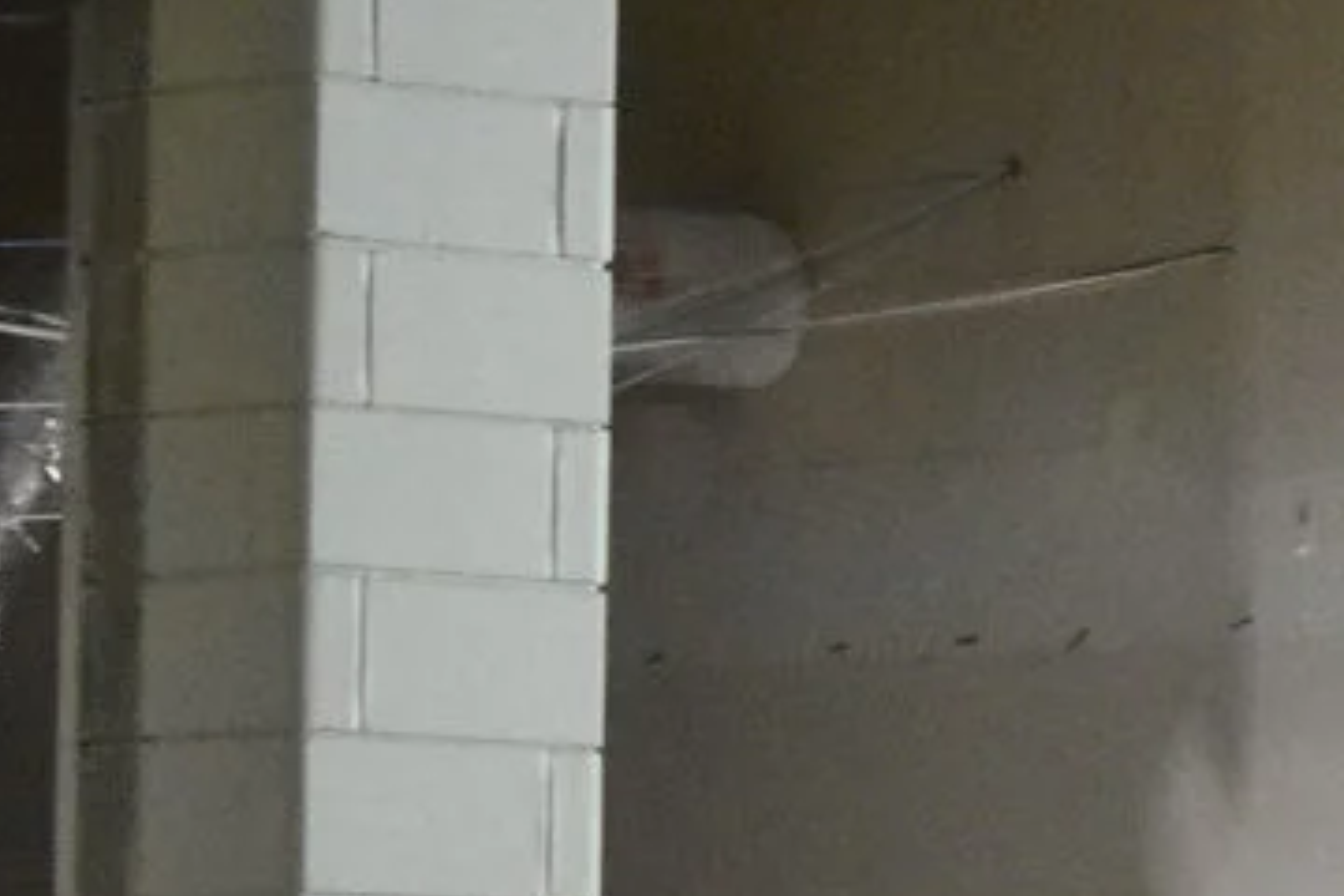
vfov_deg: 3.7
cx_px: 2671
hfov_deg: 5.5
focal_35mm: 366
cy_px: 1568
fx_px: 13671
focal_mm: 55
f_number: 4
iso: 5000
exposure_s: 1/60
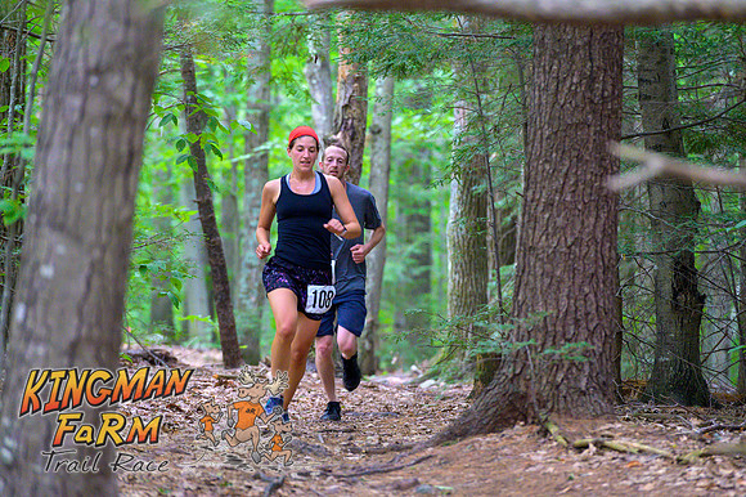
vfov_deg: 6.9
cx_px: 373
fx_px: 4142
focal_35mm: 200
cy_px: 248
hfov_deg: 10.3
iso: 8000
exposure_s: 1/200
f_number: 4
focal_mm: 200
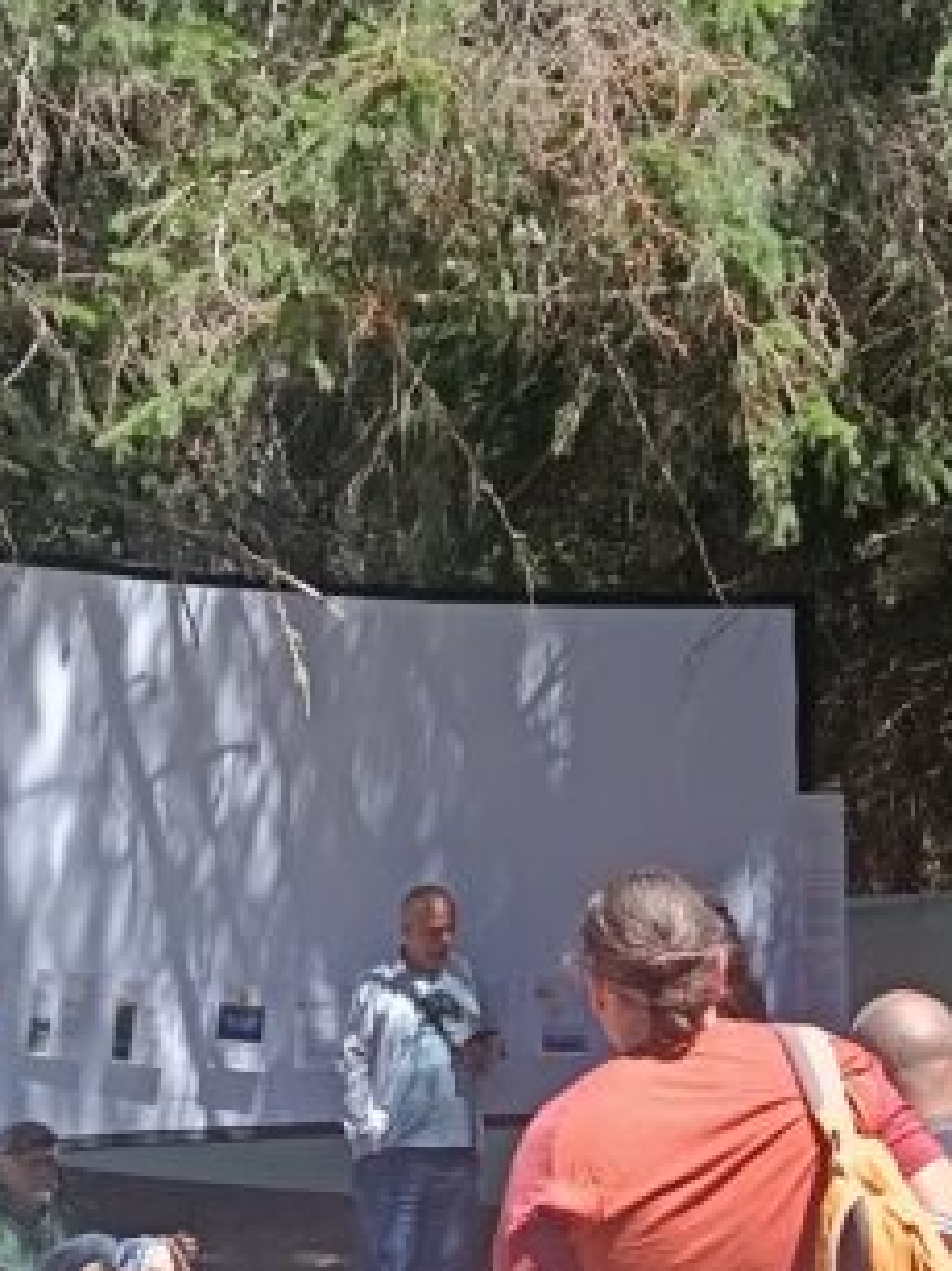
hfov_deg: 18.4
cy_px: 903
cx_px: 410
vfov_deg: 24.2
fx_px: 2936
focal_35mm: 80
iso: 100
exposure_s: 1/147
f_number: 1.75
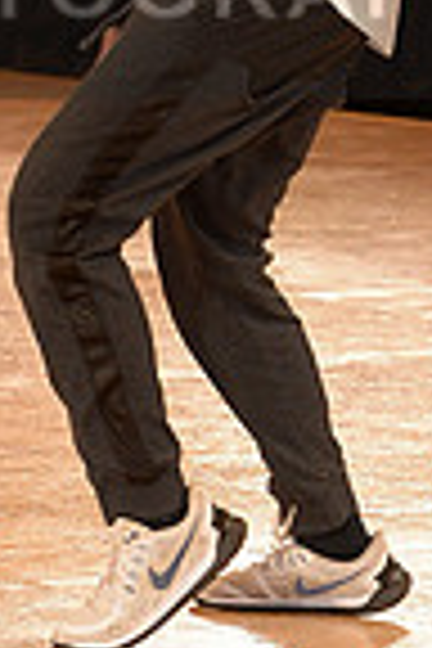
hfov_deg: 3.1
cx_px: 25
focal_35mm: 442
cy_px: -50
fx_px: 7955
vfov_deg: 4.7
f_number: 4.5
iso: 1600
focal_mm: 110
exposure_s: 1/250
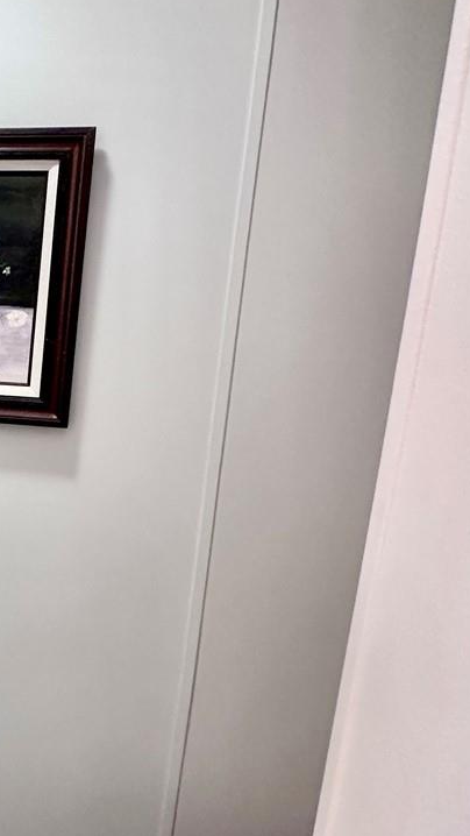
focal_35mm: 34
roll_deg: -0.7
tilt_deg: -9.9
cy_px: 423
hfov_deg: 27.5
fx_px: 753
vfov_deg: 58.0
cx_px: -176
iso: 250
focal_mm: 2.22
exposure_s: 1/60
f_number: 2.2
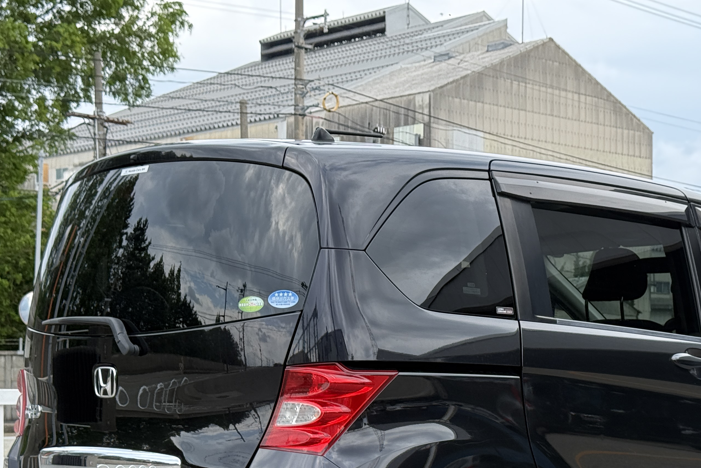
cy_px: 397
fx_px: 1538
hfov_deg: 25.5
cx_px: 492
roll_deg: -0.1
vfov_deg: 17.1
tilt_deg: -1.1
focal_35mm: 79
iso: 100
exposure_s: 1/1575
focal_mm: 6.76
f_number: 1.78
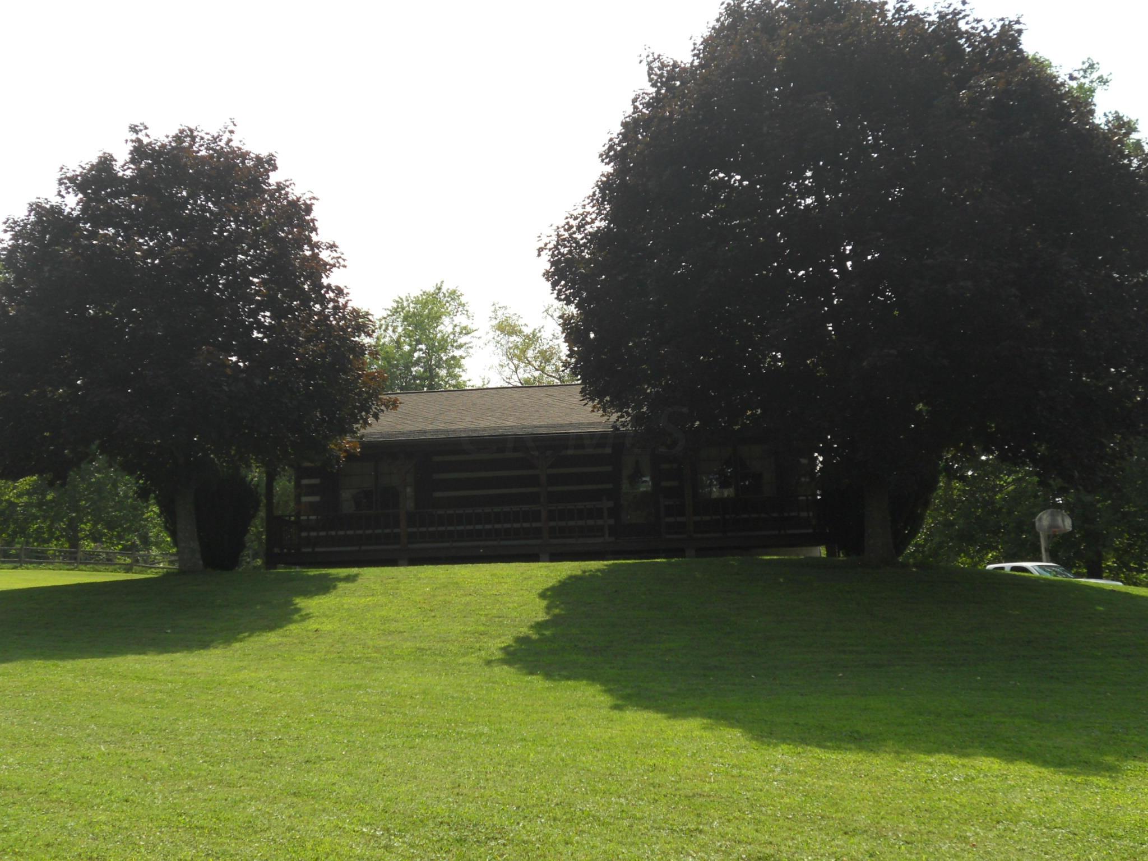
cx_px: 574
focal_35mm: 38
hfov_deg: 49.0
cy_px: 430
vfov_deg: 37.7
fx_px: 1260
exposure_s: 1/500
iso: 80
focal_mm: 6.9
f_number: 3.9
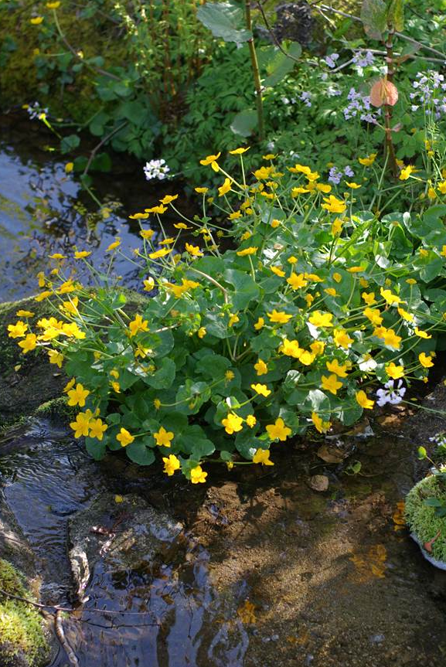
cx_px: 254
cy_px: 388
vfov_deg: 22.8
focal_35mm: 89
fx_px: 1650
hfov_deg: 15.4
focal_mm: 50
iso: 100
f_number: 2.8
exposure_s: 1/125
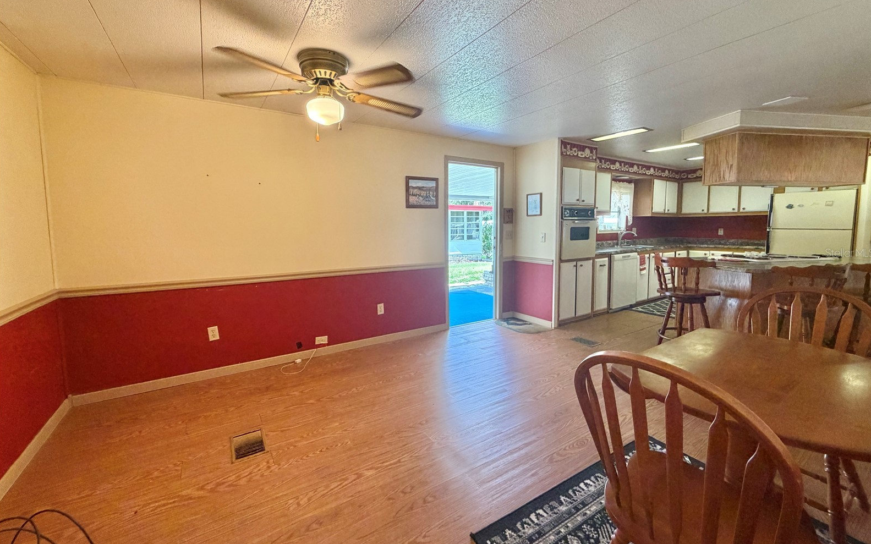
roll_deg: +0.6
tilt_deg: -4.4
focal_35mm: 15
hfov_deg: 101.5
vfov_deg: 74.7
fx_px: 356
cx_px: 437
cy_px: 252
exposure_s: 1/60
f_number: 2.2
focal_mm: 2.22
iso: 250
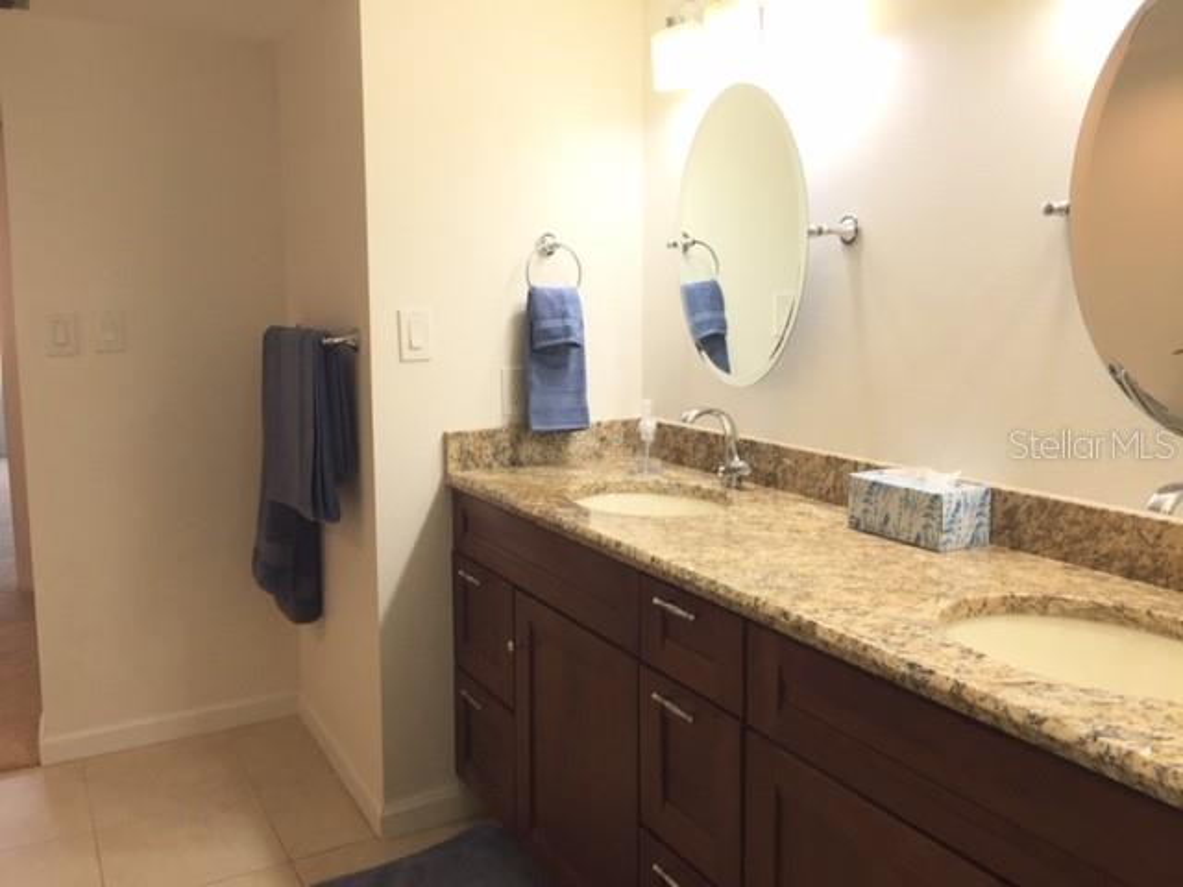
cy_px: 444
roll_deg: -0.3
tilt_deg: -6.7
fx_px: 991
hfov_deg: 61.7
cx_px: 592
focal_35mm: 29
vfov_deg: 48.2
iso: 50
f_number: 2.2
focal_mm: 4.15
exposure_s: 1/120
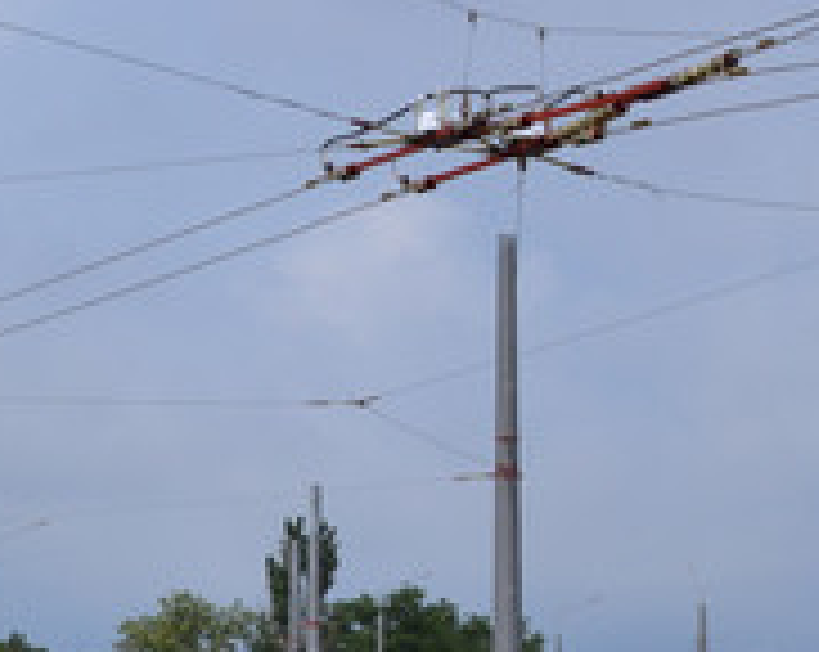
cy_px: 443
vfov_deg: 12.9
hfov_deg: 16.1
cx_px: 652
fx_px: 2880
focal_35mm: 119
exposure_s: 1/2000
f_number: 7.1
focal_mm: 24
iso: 400
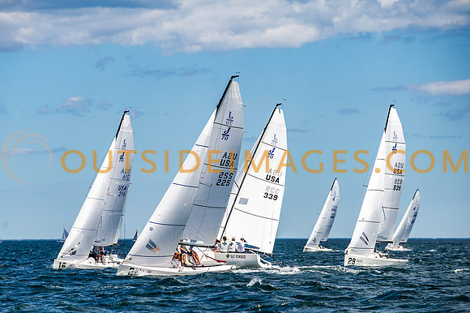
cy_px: 177
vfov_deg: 6.1
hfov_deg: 9.1
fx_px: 2953
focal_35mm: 226
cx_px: 204
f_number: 5.6
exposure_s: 1/4000
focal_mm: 200
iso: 500
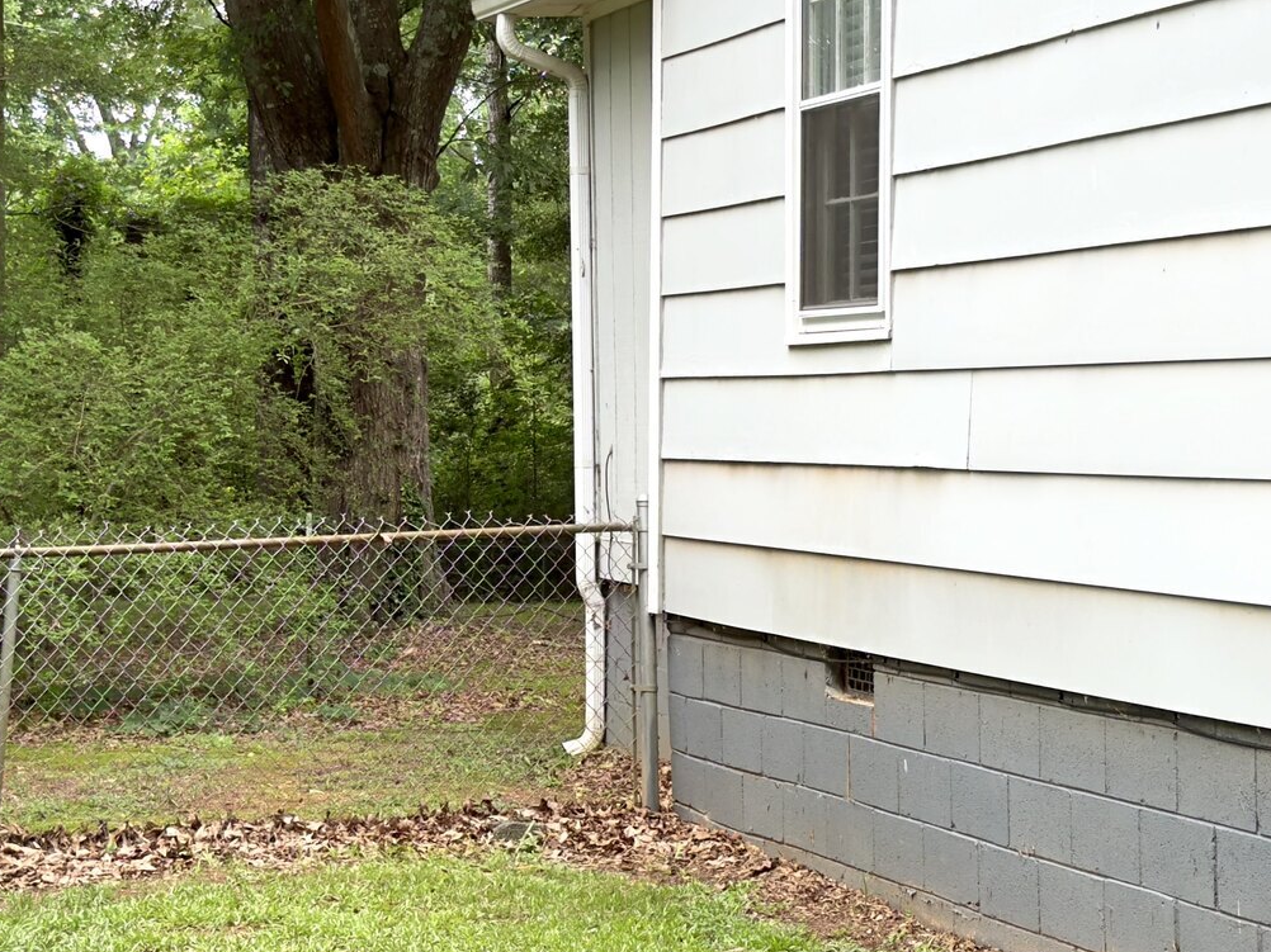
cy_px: 403
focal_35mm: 92
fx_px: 3377
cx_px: 530
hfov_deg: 21.3
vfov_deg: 16.0
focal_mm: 6.76
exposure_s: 1/409
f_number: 1.78
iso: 64
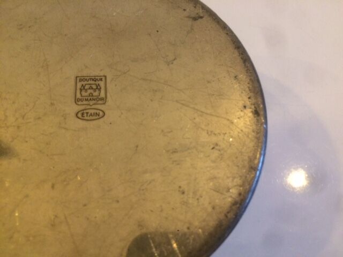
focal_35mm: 29
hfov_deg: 61.7
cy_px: 128
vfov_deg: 48.2
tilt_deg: -69.2
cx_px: 172
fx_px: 287
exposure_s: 1/33
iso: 250
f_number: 2.2
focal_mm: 4.15
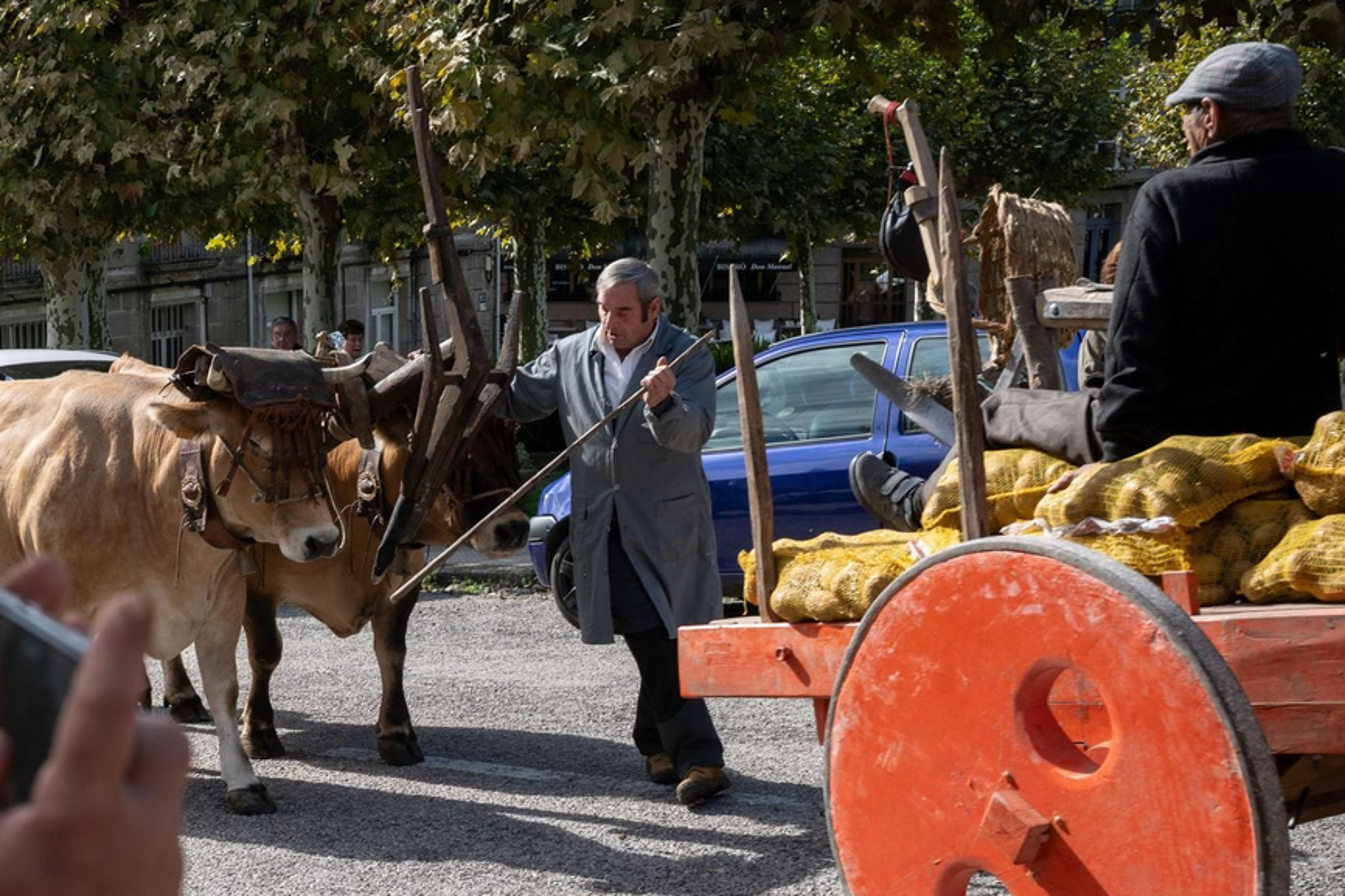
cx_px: 101
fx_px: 2540
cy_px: 723
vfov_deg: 19.8
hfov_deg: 28.4
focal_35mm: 68
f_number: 5.6
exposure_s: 1/400
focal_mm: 35
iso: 100
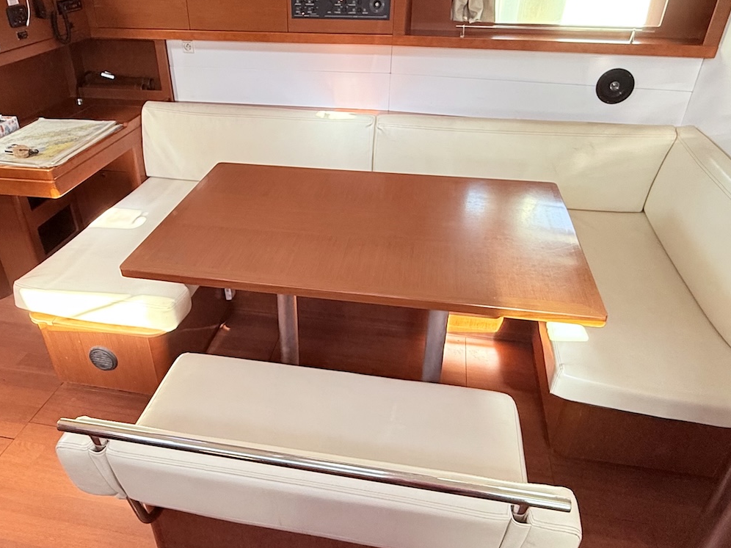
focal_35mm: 27
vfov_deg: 51.3
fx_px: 570
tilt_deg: -31.4
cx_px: 319
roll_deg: +0.7
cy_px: 288
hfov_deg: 65.1
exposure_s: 1/99
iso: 160
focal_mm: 2.22
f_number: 2.2
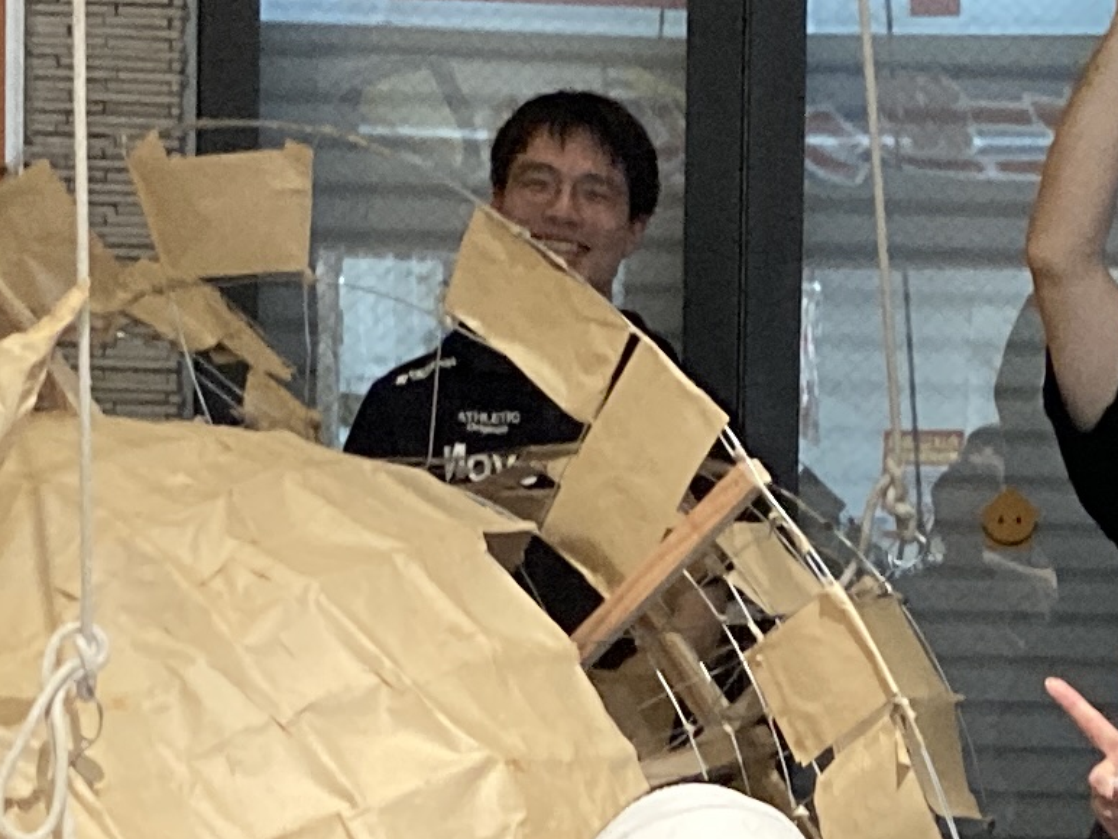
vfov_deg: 10.1
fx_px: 4716
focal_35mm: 146
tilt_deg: -3.2
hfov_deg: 13.4
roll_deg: -0.8
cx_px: 1040
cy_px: 772
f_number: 1.8
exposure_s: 1/50
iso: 320
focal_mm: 3.99
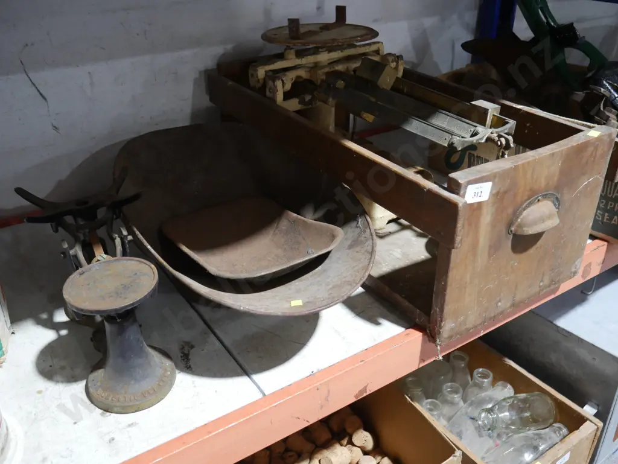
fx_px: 607
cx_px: 309
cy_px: 232
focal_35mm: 34
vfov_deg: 41.8
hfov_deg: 53.9
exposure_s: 1/60
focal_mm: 17
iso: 1250
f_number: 4
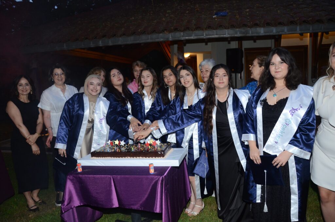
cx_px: 168
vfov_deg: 47.7
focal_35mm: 27
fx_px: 251
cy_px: 111
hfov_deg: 67.5
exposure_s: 1/125
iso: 800
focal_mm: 18
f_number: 3.5
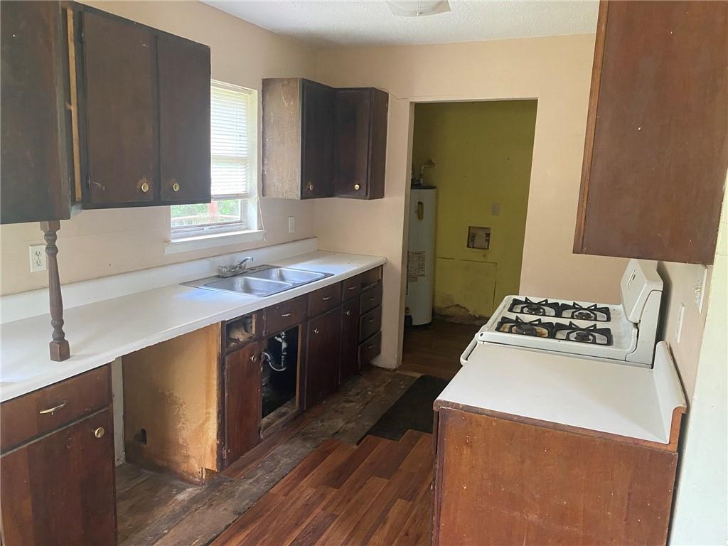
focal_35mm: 26
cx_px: 364
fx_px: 547
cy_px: 273
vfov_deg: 53.1
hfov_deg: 67.3
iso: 500
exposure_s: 1/58
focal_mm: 4.25
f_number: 1.8
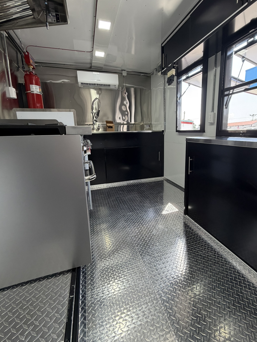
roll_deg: -1.1
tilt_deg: -7.4
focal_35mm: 16
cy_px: 161
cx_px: 142
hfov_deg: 77.9
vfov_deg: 94.4
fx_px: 158
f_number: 2.2
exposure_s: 1/120
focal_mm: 2.22
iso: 200
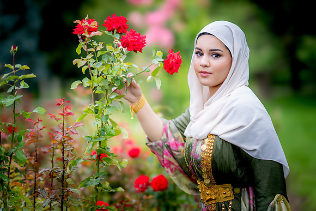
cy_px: 106
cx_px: 158
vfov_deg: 16.1
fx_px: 746
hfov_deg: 23.9
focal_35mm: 85
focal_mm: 85
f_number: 1.4
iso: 100
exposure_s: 1/1250
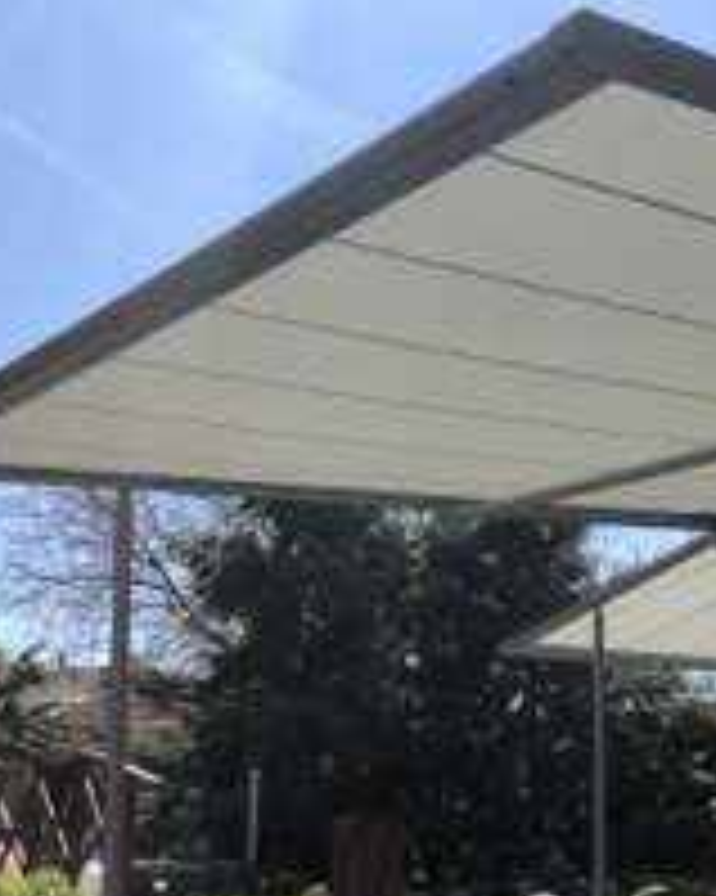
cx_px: 657
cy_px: 635
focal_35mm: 55
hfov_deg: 26.6
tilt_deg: +7.5
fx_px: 1458
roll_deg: +0.2
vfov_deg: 33.7
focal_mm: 4
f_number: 1.8
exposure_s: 1/1548
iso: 20
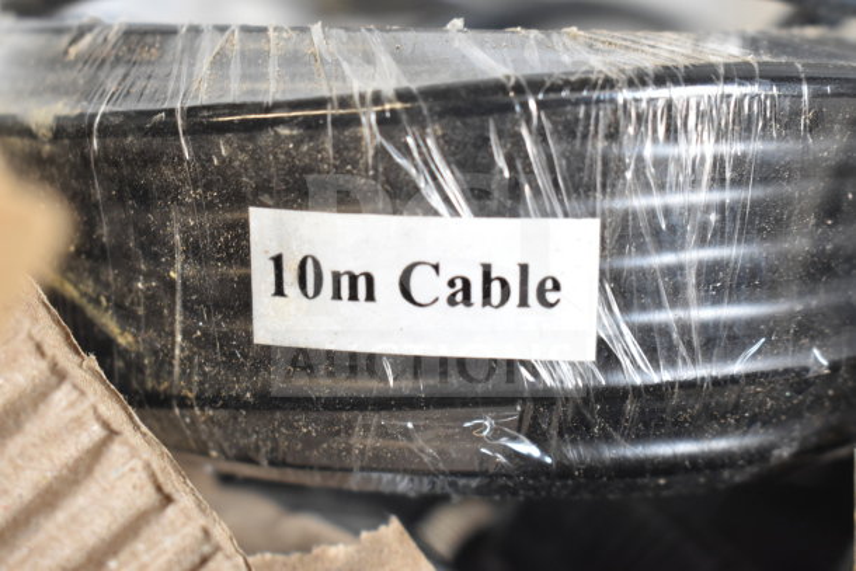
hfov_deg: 33.4
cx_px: 428
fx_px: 1427
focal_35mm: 60
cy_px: 286
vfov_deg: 22.6
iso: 1100
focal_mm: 40
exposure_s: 1/60
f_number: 5
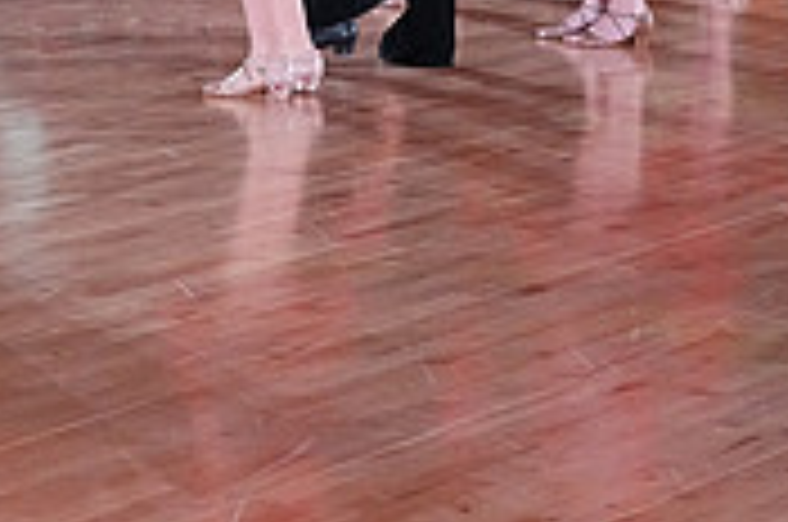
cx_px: -401
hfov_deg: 9.3
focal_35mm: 216
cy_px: -187
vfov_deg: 6.3
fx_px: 4719
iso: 5000
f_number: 5.6
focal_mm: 65
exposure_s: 1/400
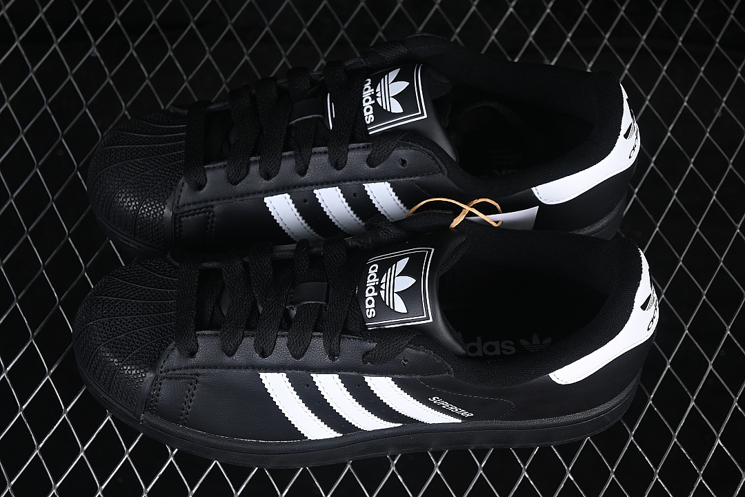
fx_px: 1552
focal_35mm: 75
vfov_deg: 18.2
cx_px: 372
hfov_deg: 27.0
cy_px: 248
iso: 160
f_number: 6.3
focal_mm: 50
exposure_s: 1/60
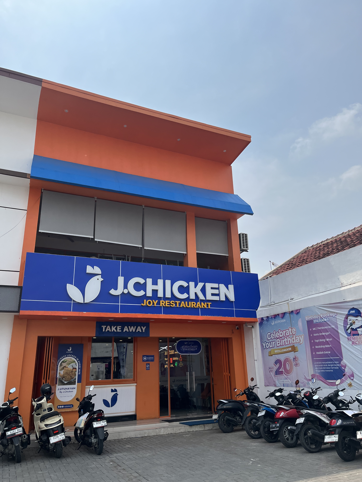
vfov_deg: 67.3
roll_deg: +2.1
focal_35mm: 26
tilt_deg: +19.5
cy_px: 241
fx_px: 363
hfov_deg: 53.1
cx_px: 181
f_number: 1.6
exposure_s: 1/5848
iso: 50
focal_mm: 5.1
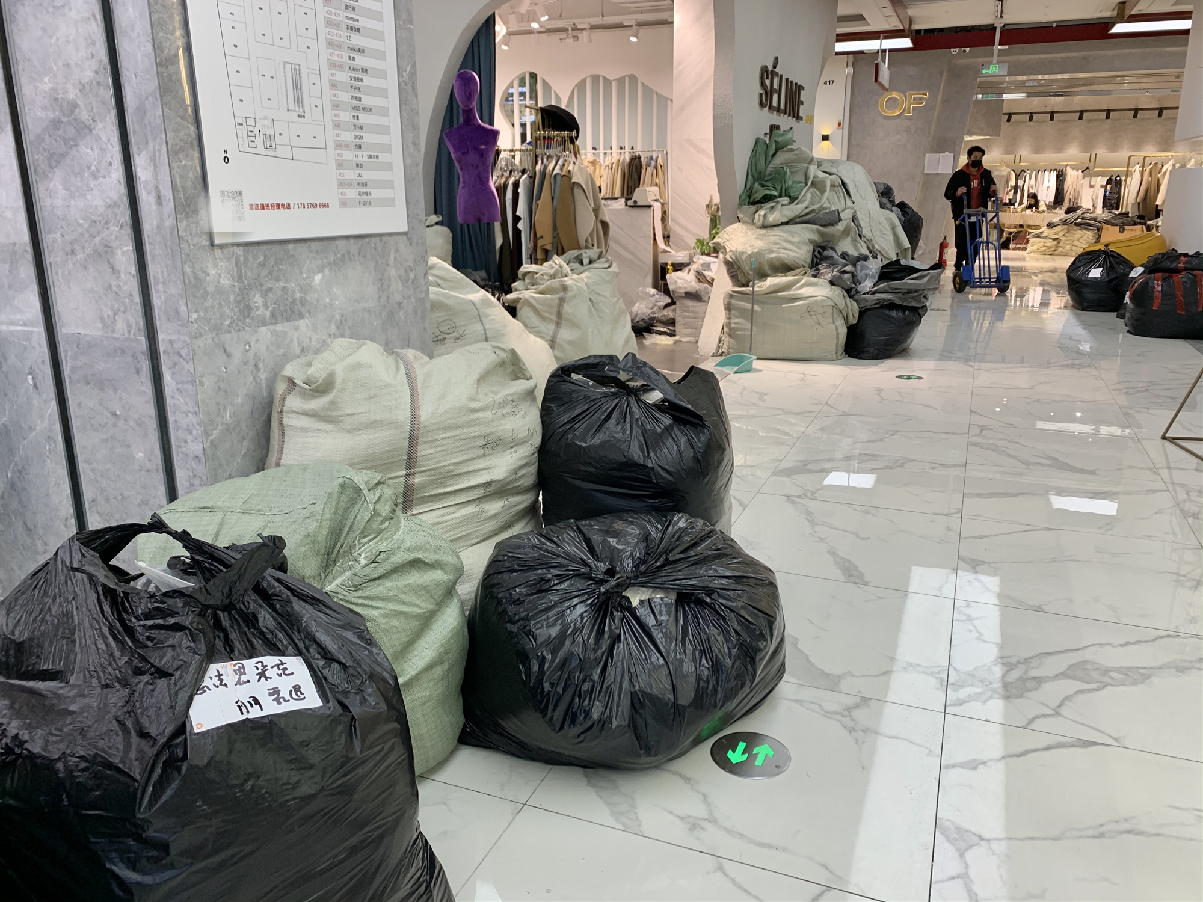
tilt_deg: -17.0
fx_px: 904
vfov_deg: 53.1
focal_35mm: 26
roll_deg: +0.0
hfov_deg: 67.3
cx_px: 602
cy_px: 451
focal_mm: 4.25
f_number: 1.8
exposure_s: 1/100
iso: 80
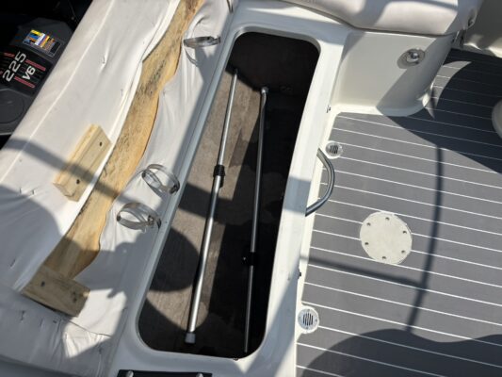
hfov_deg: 67.3
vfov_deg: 53.1
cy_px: 188
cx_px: 251
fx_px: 377
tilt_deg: -64.3
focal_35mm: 26
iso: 50
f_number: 1.6
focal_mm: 5.96
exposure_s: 1/9091
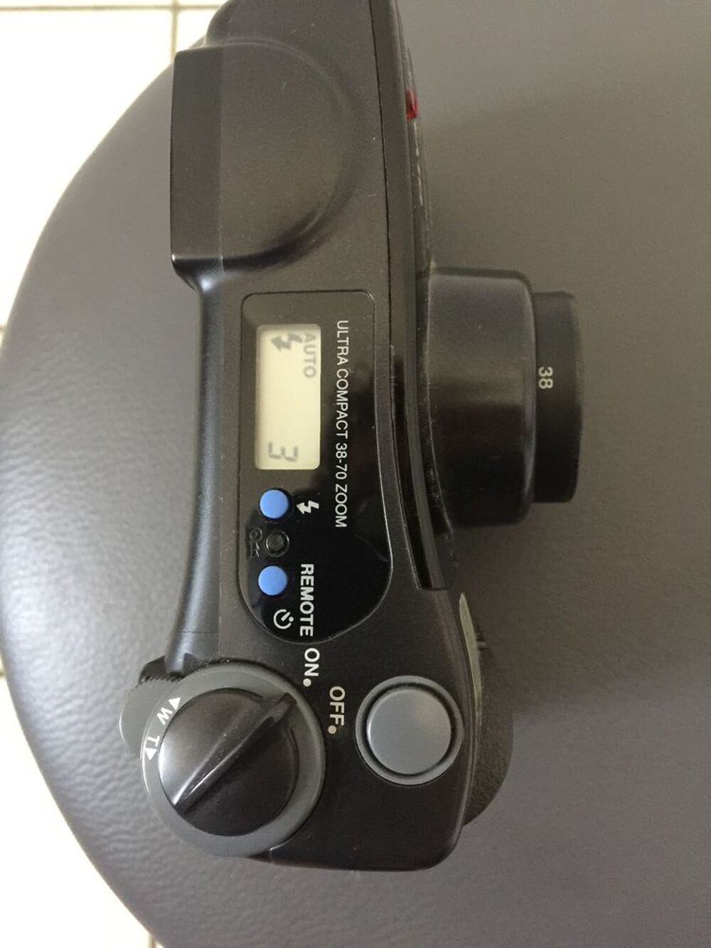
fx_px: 794
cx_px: 356
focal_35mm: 29
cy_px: 474
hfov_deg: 48.2
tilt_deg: -86.2
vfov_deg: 61.7
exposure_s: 1/8
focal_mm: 4.15
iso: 200
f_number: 2.2
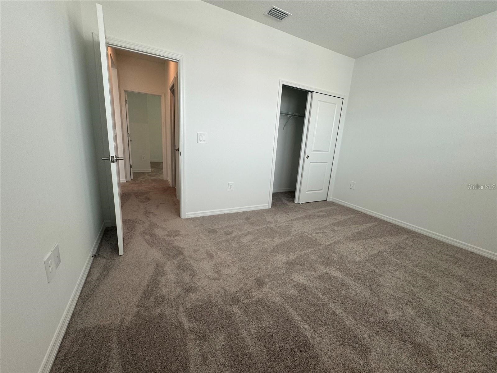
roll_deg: -4.2
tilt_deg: -14.7
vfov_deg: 85.7
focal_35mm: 14
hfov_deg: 102.1
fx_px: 201
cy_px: 186
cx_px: 248
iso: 80
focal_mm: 2.22
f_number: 2.2
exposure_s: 1/120
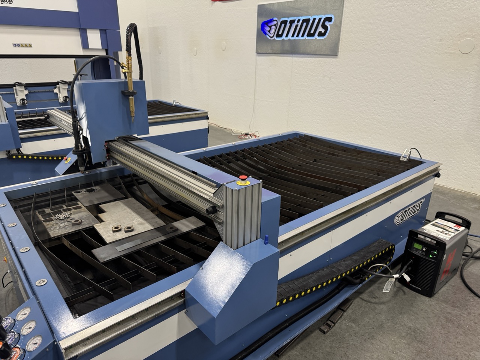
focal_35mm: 24
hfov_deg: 71.6
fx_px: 333
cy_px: 180
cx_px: 240
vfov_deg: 56.8
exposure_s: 1/73
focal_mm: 6.76
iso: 200
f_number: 1.78
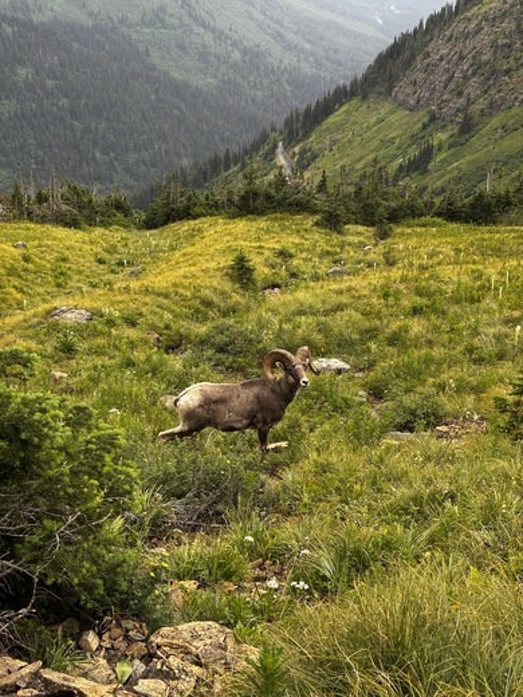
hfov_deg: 28.0
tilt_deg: -27.6
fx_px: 1048
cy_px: 348
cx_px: 262
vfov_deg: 36.8
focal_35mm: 52
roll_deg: -1.7
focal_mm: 5.96
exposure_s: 1/60
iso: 50
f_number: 1.6
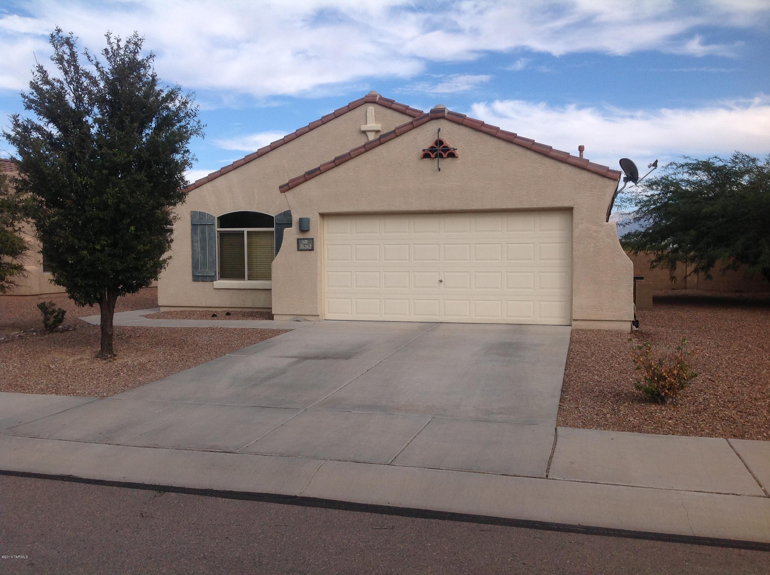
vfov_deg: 40.6
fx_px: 777
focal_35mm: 35
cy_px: 288
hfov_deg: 52.7
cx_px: 385
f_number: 2.4
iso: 50
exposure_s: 1/1681
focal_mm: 4.28
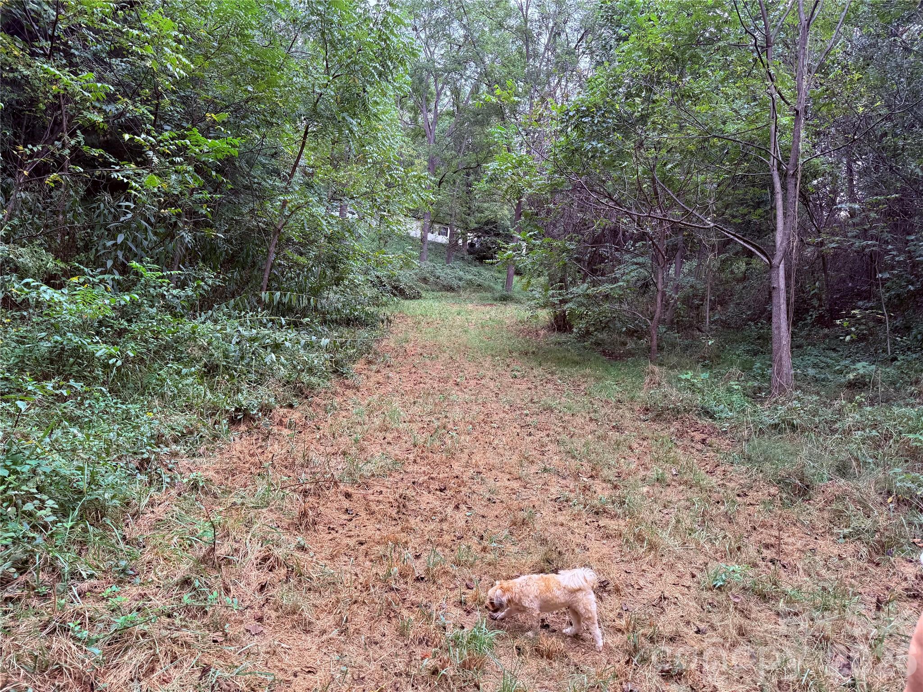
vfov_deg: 56.8
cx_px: 462
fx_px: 640
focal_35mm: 24
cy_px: 346
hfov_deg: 71.6
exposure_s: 1/121
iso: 80
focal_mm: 6.76
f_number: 1.78
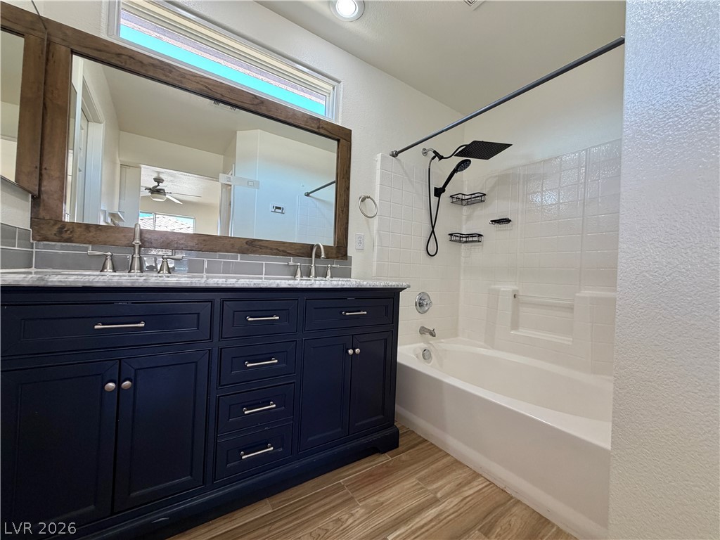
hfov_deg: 102.1
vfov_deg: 85.7
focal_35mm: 14
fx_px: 291
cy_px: 270
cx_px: 360
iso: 200
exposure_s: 1/120
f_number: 2.2
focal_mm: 2.22
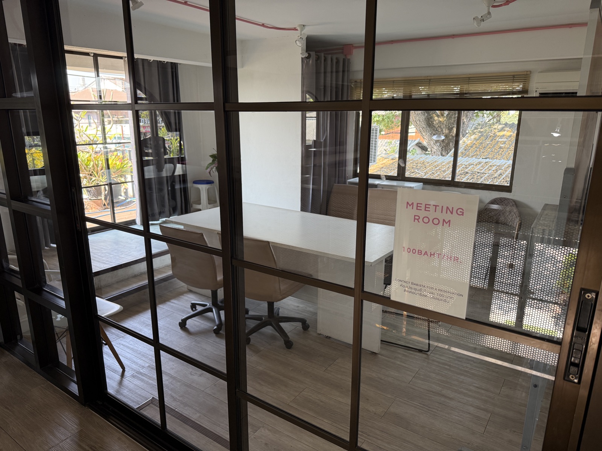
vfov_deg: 56.8
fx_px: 417
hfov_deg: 71.6
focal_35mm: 24
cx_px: 301
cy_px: 226
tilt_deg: -14.6
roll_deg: -0.1
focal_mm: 6.76
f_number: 1.78
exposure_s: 1/100
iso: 125
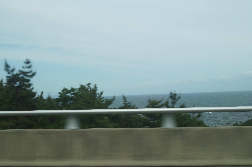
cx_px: 126
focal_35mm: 45
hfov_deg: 43.6
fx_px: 315
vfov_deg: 29.8
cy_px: 84
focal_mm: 30
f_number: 5.6
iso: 100
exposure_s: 1/100
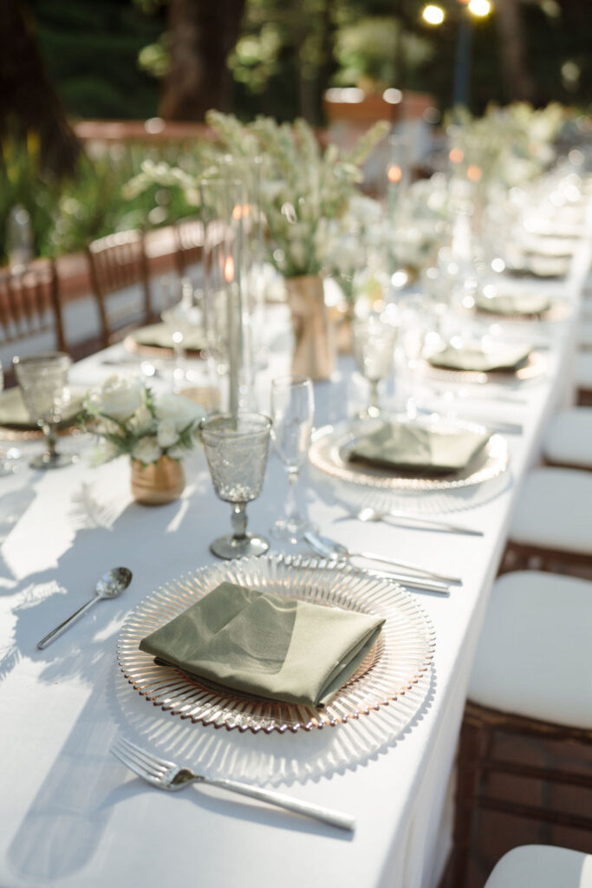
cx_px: 296
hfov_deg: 37.9
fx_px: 863
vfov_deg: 54.4
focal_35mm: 35
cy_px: 444
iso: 160
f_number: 1.8
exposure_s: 1/2000
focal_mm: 35
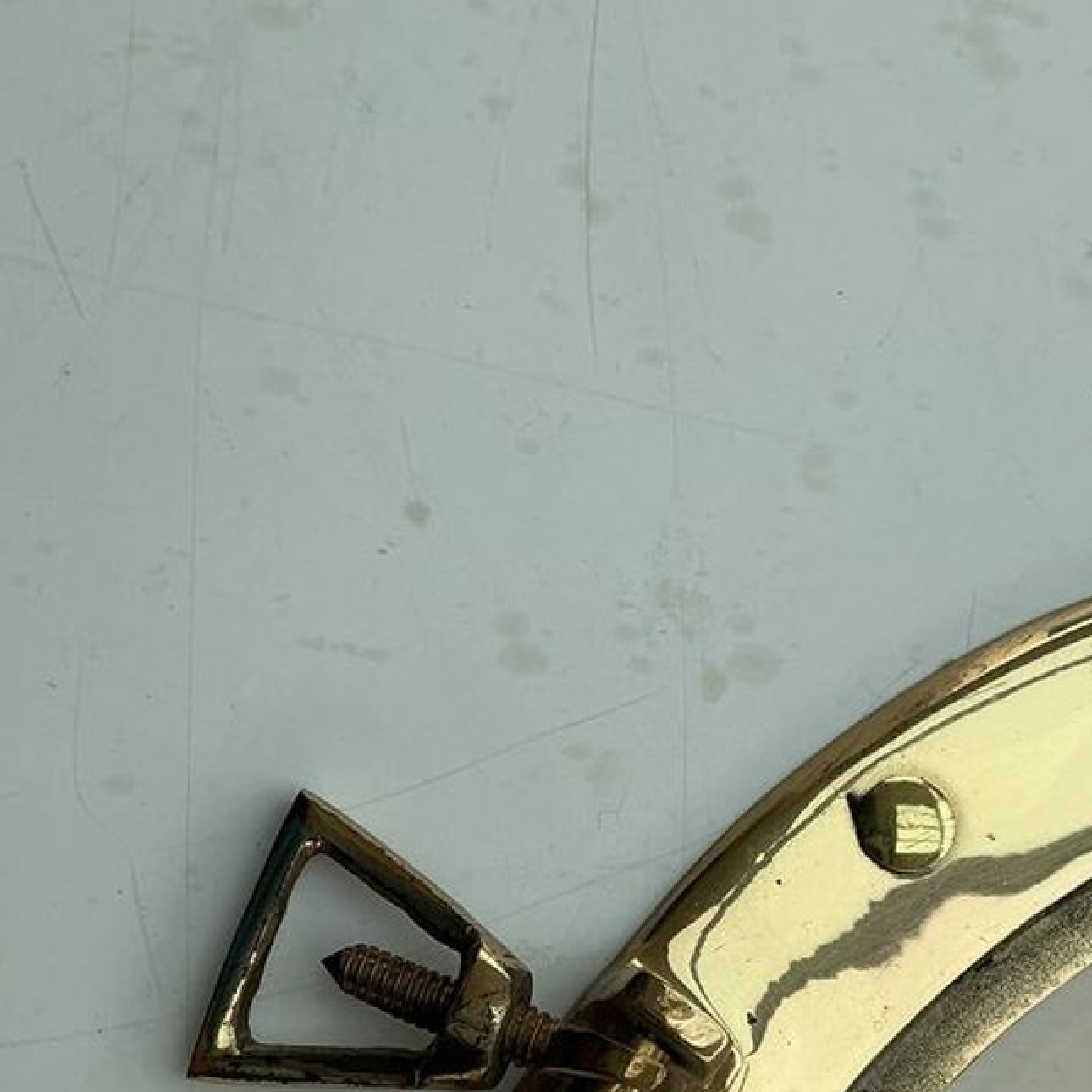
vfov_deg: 31.6
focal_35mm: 53
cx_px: 650
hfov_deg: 32.1
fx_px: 1892
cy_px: 822
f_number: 1.8
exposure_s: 1/709
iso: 25
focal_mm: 3
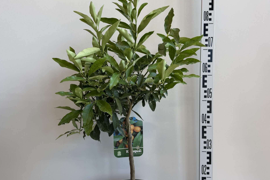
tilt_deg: -7.5
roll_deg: +2.1
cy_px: 89
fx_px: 255
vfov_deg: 38.9
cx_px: 134
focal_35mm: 34
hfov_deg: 55.8
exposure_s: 1/121
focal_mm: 6.76
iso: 80
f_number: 1.78
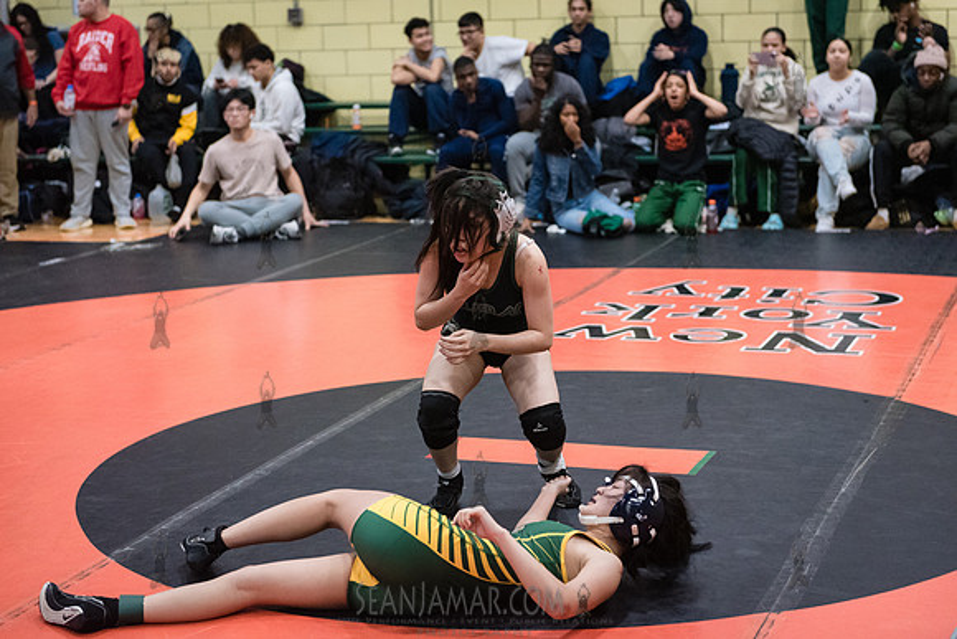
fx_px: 1861
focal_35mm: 70
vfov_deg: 19.5
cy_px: 320
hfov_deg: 28.8
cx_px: 478
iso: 8000
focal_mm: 70
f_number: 3.2
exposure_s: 1/500
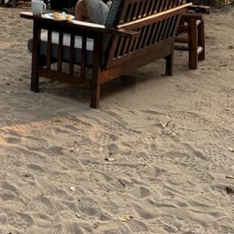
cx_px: -95
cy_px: -63
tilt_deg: -5.1
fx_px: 635
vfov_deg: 19.4
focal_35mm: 83
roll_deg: -0.4
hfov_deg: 18.9
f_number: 1.5
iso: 40
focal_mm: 5.7
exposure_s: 1/293
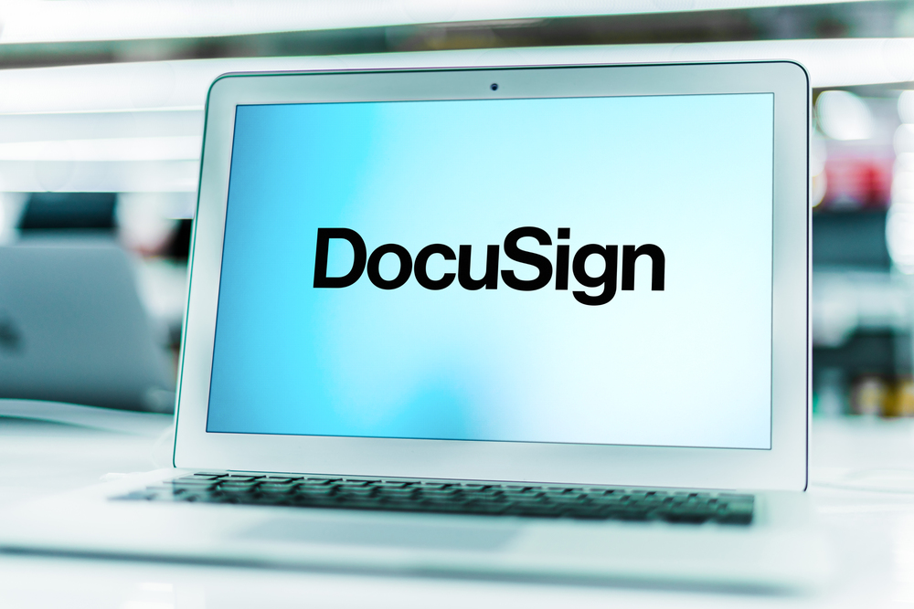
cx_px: 457
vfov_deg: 27.0
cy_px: 304
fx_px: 1270
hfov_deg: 39.6
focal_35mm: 50
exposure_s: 1/250
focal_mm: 50
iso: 100
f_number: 1.4
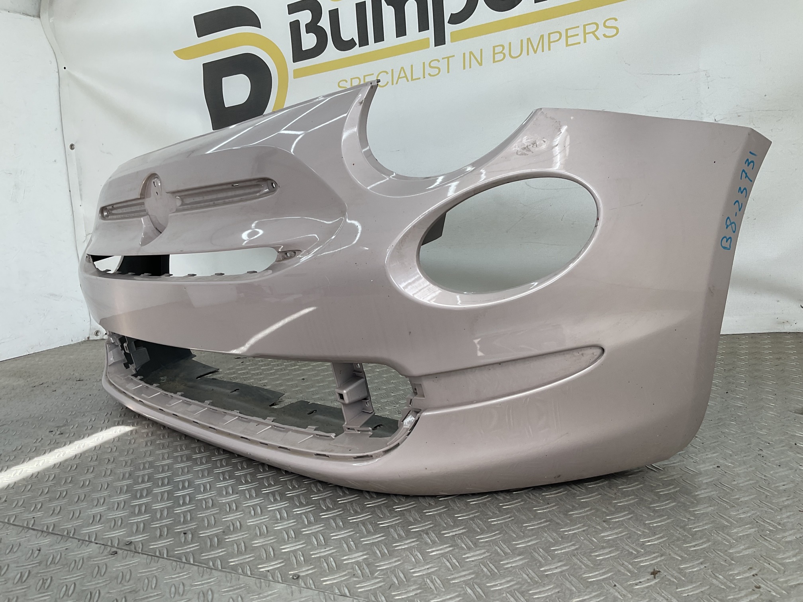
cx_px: 402
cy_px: 301
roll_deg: +5.6
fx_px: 673
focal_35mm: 29
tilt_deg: -10.1
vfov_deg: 48.2
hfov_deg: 61.7
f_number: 1.8
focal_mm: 3
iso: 16
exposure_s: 1/192
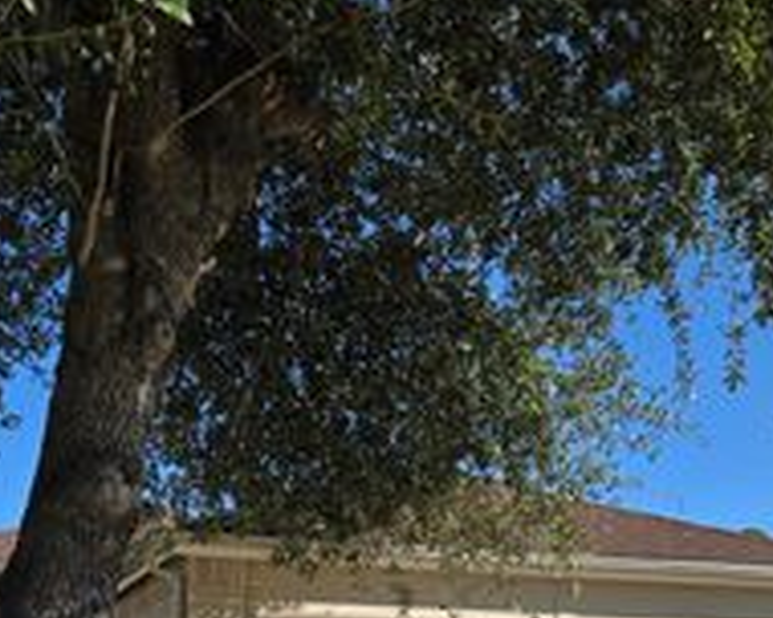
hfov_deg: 31.8
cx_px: 301
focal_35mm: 59
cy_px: 718
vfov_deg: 23.8
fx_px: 1350
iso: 25
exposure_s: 1/1780
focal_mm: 5.4
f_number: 1.8
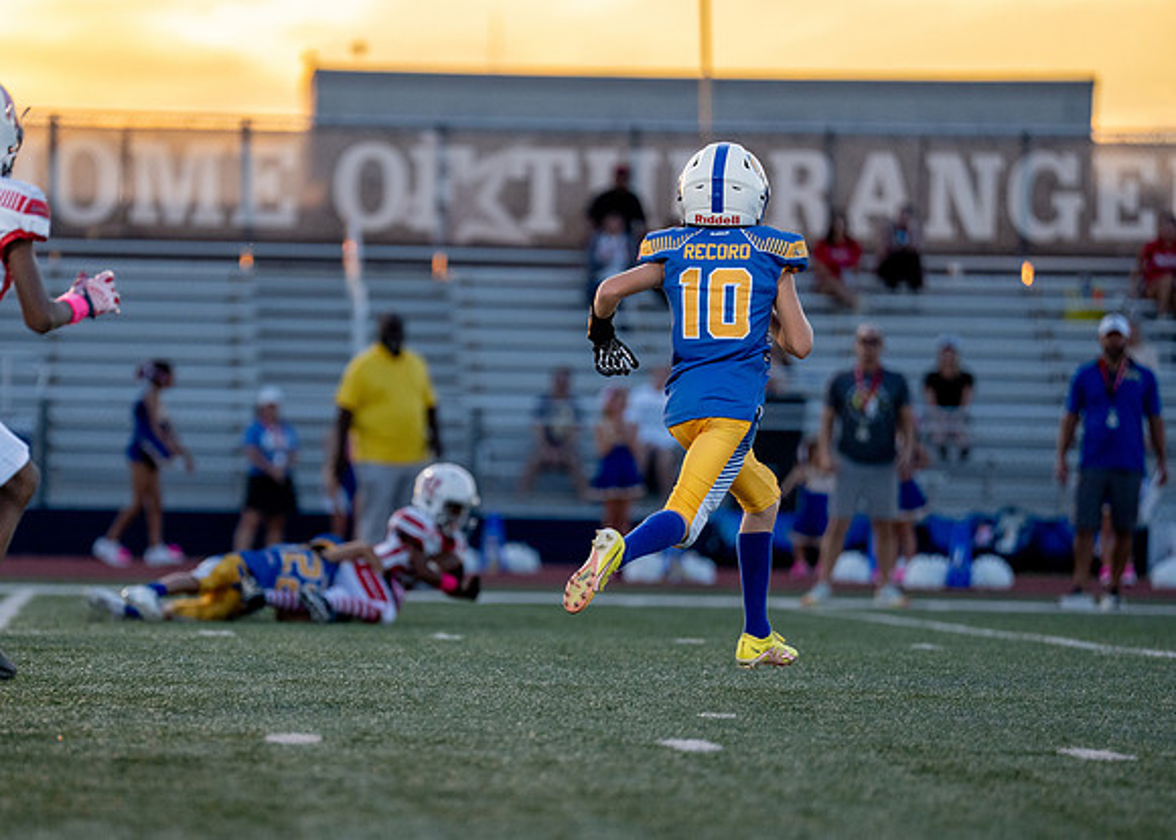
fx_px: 8362
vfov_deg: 5.7
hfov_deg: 8.0
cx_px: 434
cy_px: 492
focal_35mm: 250
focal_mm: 200
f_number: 2.8
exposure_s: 1/2000
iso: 1250
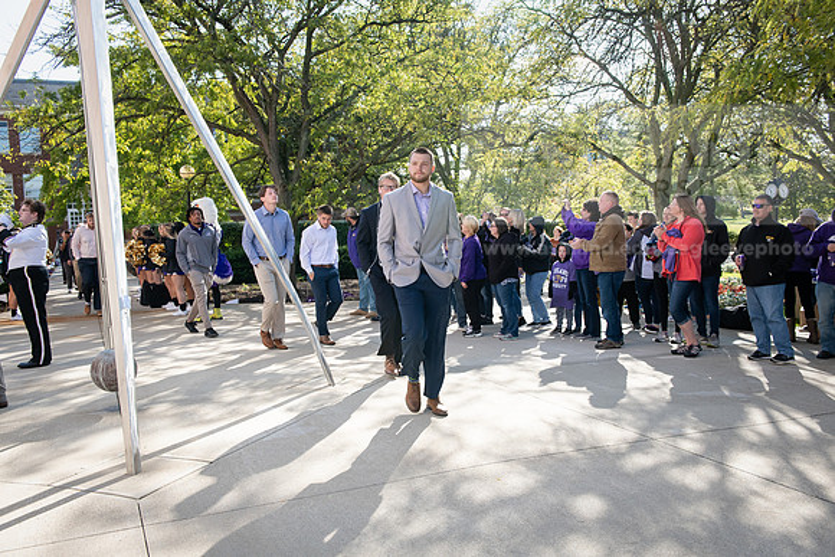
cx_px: 418
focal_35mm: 32
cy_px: 278
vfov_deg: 41.1
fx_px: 742
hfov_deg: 58.7
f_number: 6.3
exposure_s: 1/500
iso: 400
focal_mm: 32
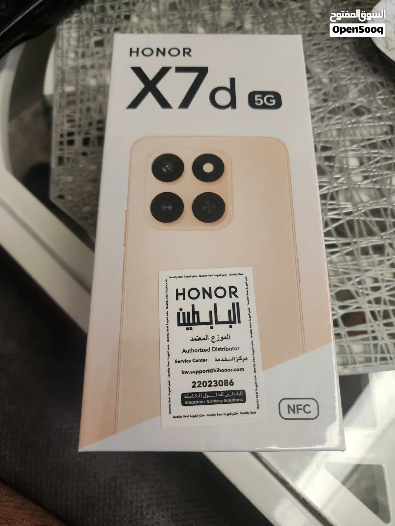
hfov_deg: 58.9
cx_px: 198
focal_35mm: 23
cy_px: 263
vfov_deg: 73.9
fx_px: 350
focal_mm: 6.4
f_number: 1.8
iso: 400
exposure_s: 1/120
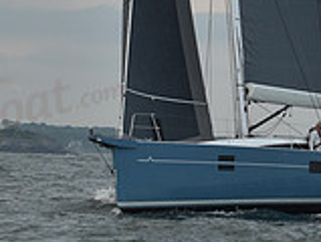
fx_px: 2667
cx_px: 229
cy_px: -218
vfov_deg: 5.1
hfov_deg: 6.9
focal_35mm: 287
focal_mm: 82
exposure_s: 1/800
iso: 250
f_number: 7.1
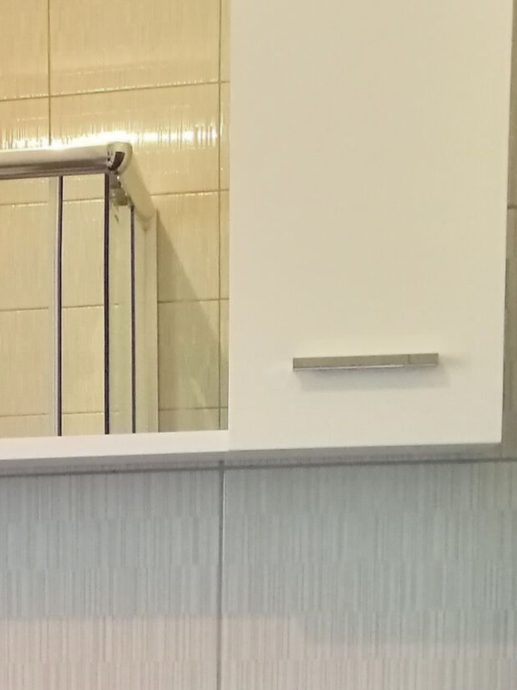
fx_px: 1813
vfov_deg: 20.1
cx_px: -129
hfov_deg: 15.5
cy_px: 837
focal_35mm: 91
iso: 400
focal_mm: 4.5
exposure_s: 1/25
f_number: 2.2
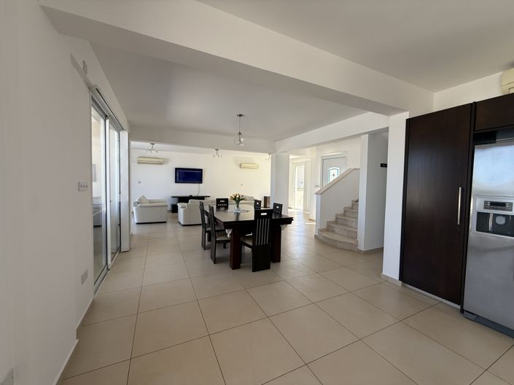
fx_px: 208
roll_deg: -0.3
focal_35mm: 14
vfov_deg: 85.6
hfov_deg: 102.1
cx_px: 257
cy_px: 192
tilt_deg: -1.7
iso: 64
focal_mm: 2.22
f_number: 2.2
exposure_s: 1/308
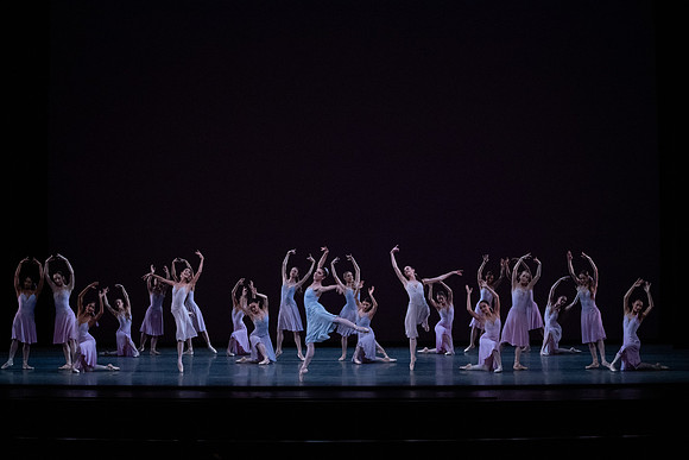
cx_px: 344
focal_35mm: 70
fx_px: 1340
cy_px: 230
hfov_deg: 28.8
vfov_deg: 19.5
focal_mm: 70
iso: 12800
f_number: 13
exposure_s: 1/400
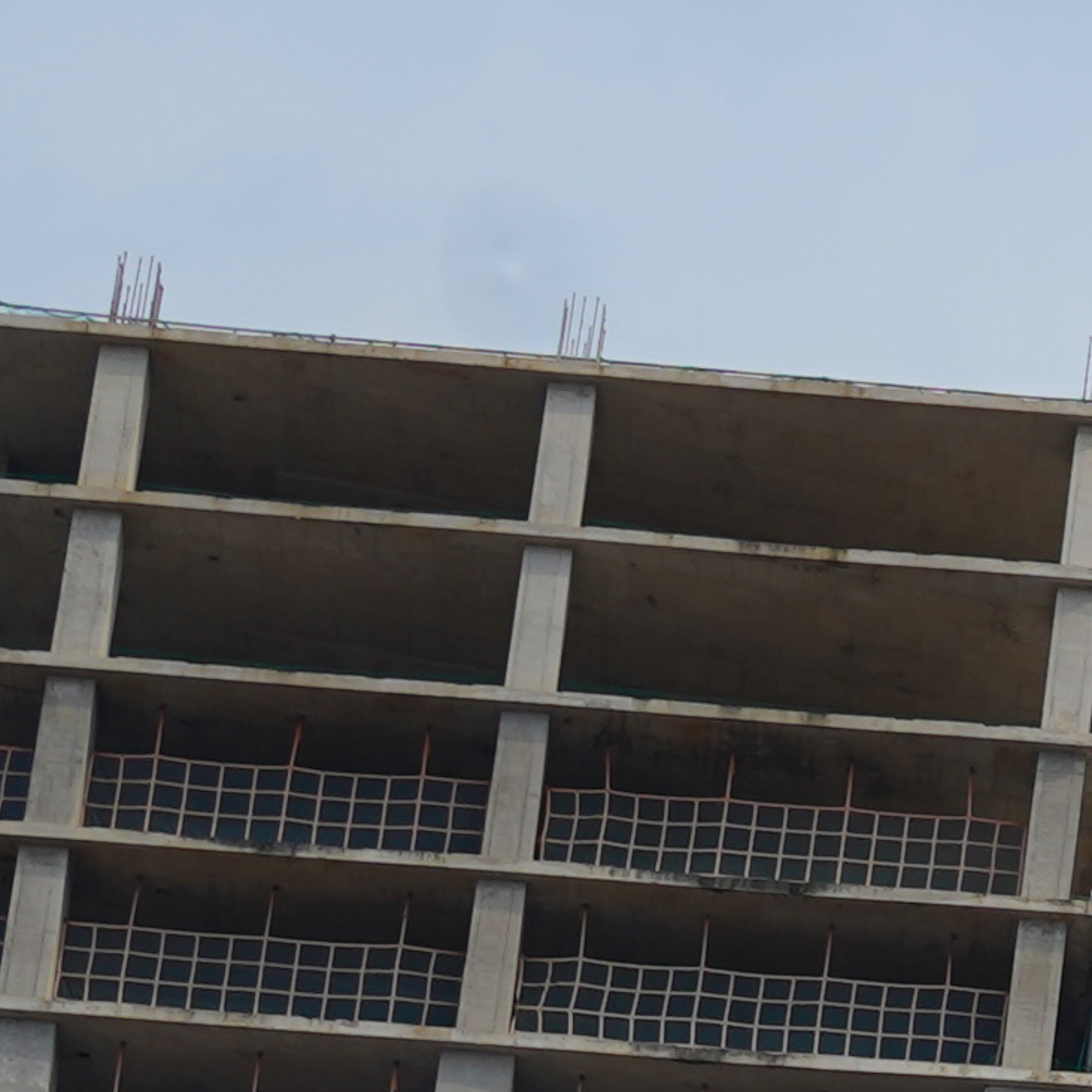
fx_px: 6960
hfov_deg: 7.6
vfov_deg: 8.2
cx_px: 3462
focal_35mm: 195
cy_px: 2651
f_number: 11
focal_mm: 28
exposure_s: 1/80
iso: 50
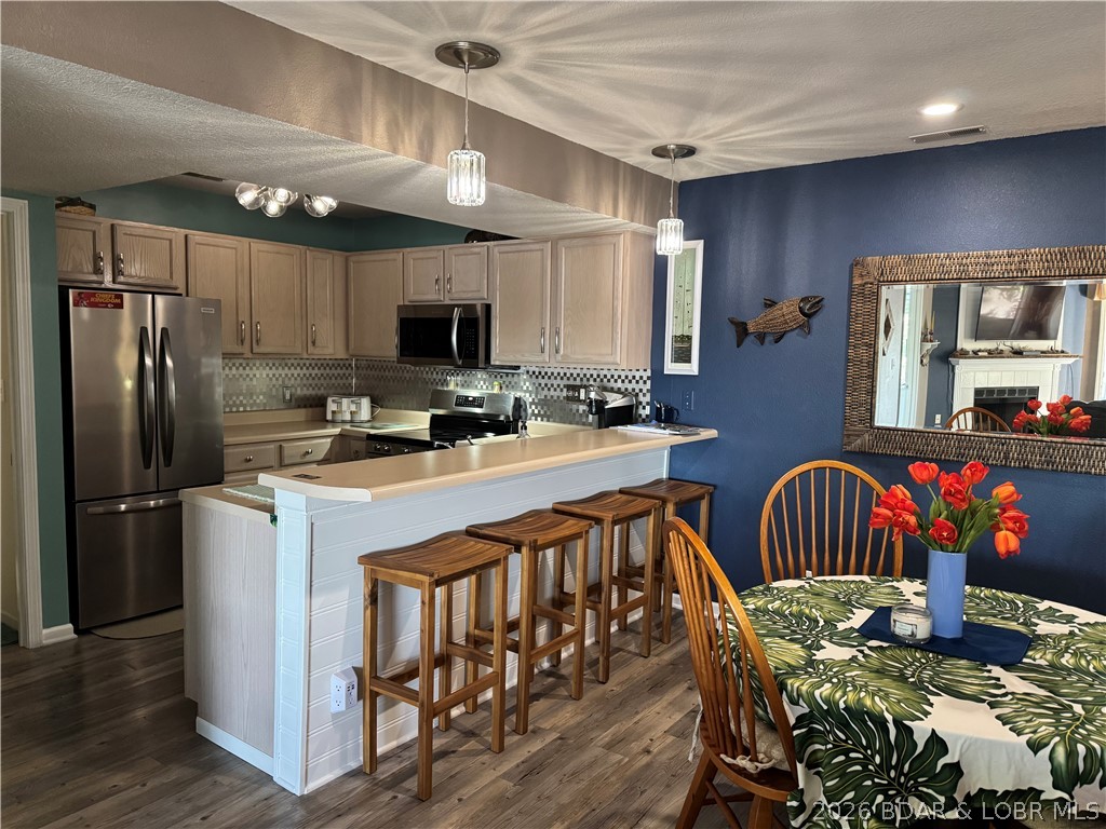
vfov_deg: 56.8
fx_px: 767
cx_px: 553
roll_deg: -0.8
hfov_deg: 71.6
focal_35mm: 24
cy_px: 414
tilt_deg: -4.9
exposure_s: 1/60
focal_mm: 6.76
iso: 500
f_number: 1.78
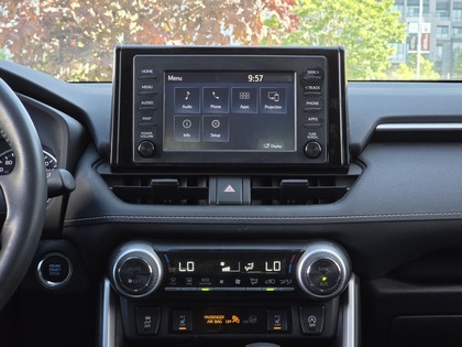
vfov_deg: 21.3
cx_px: 231
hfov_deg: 28.2
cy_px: 174
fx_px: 921
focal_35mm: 69
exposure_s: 1/120
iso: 80
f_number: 2.4
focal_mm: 7
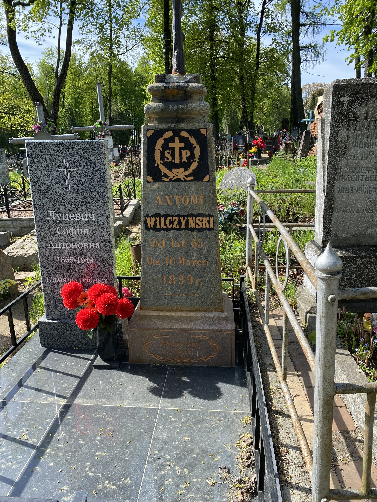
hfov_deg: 53.1
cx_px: 188
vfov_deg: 67.3
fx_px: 378
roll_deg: +0.8
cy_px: 251
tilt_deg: -16.2
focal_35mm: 26
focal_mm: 4.25
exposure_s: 1/810
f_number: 1.8
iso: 32
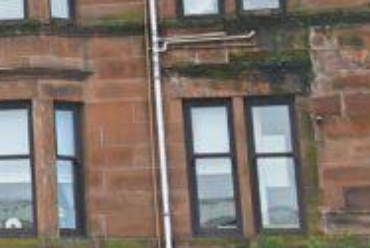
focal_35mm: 175
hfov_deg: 10.9
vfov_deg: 7.6
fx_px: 1800
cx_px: -330
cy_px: -230
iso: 200
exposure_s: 1/640
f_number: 13
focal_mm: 32
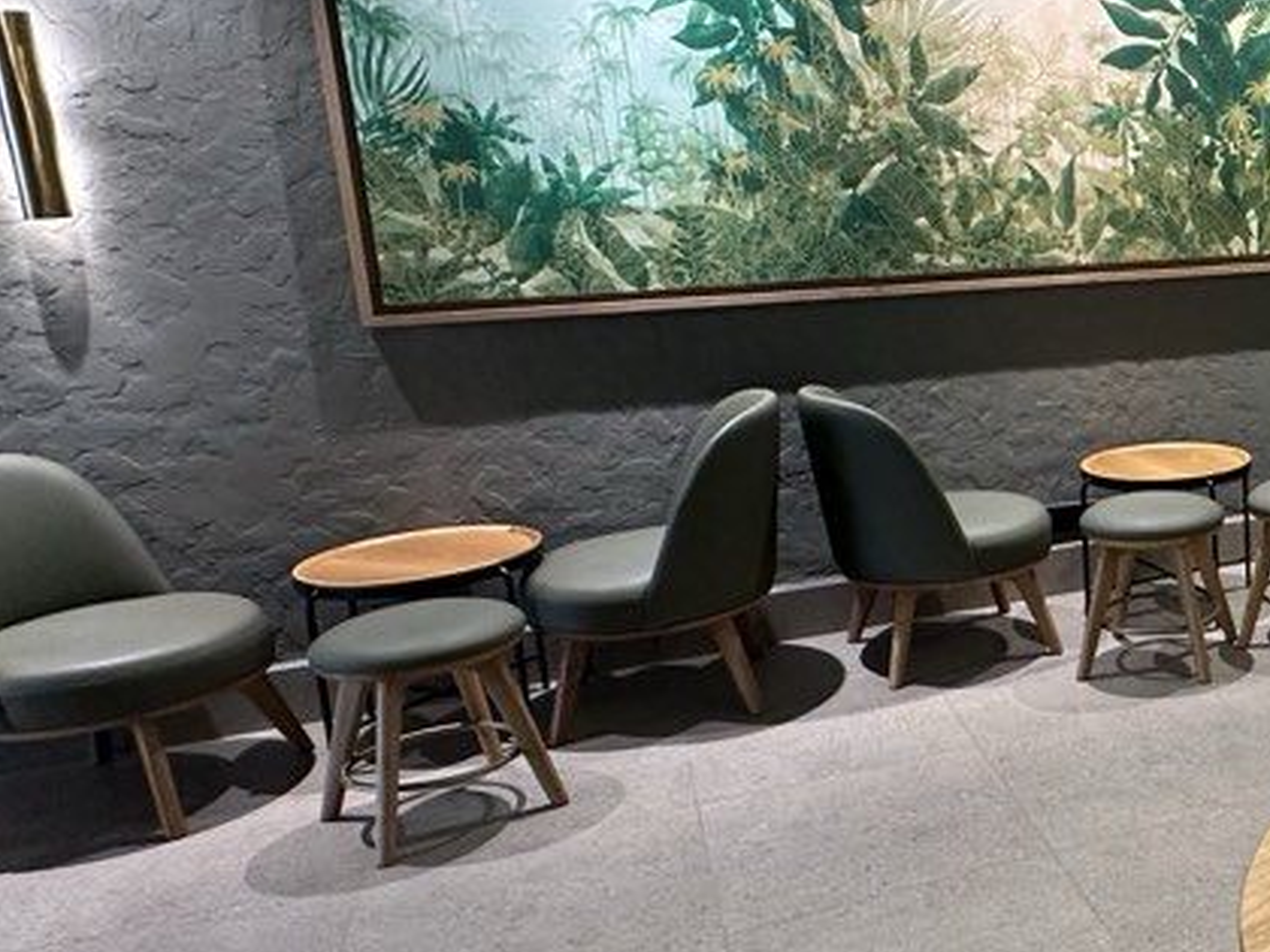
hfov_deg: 39.0
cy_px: 426
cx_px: 1376
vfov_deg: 35.9
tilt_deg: -12.1
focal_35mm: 40
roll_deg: +1.4
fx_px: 1468
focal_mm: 2.22
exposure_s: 1/50
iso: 160
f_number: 2.2
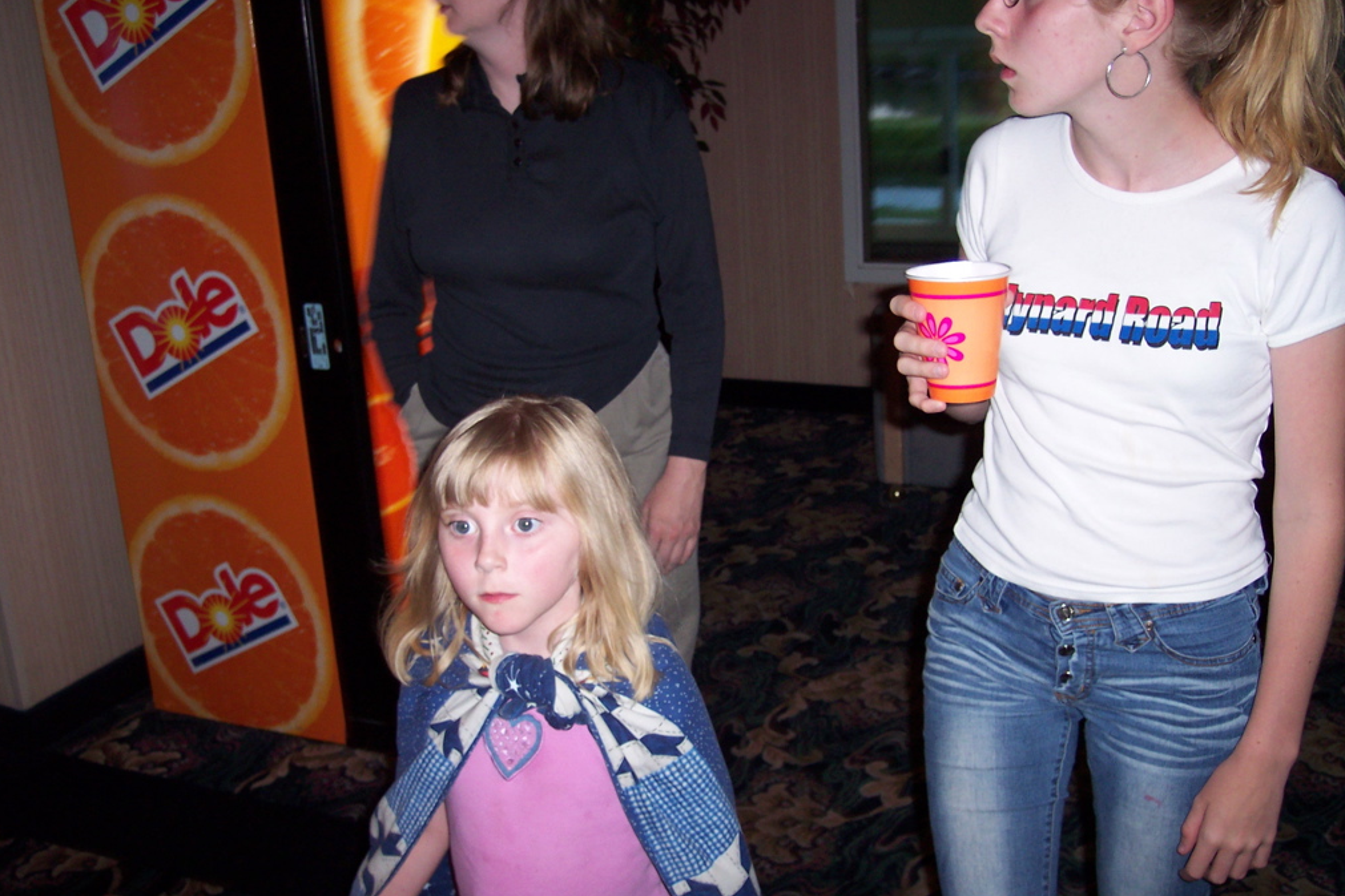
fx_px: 1494
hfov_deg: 48.5
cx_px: 674
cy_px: 475
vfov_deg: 33.4
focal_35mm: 40
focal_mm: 8
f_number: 2.8
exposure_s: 1/30
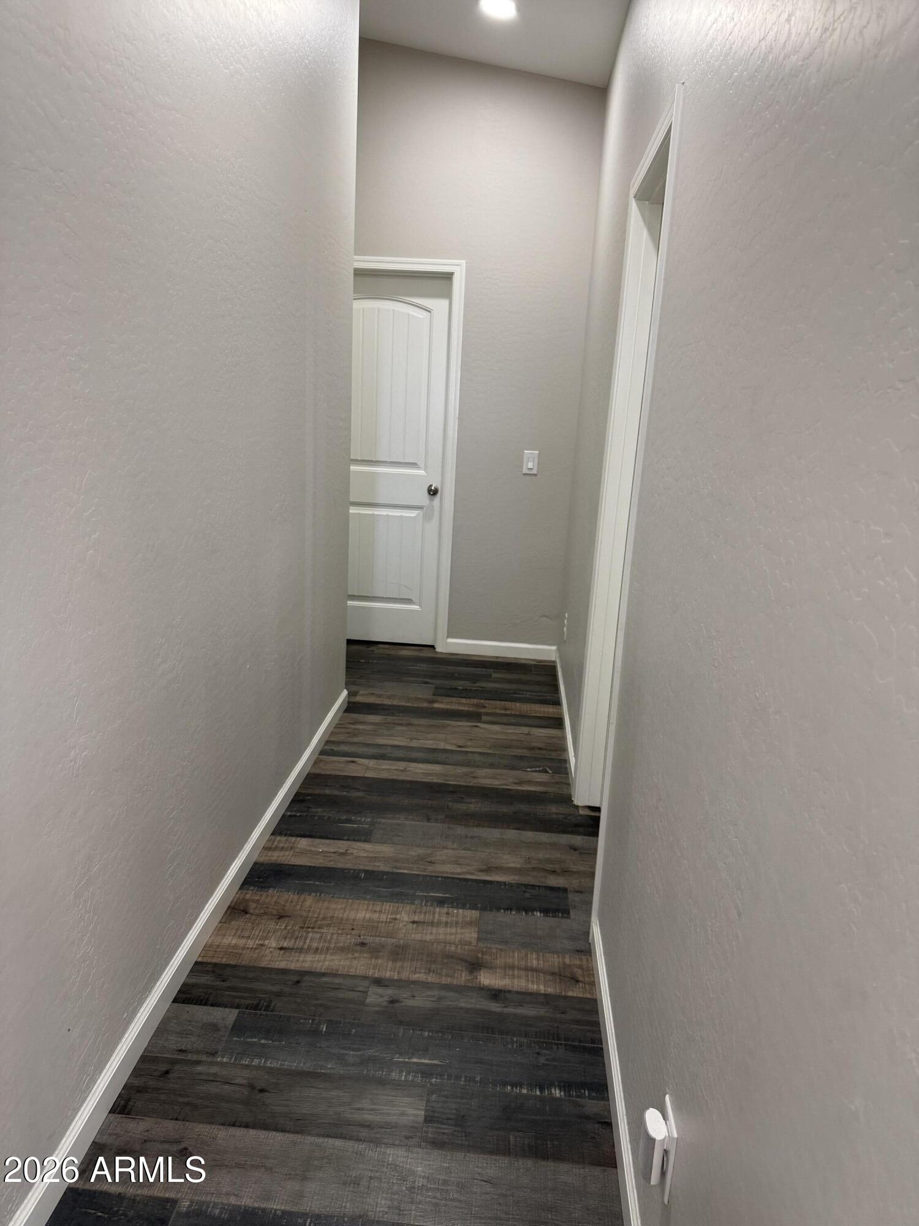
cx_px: 460
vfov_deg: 71.6
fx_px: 850
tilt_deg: -12.5
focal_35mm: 24
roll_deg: -4.8
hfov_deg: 56.8
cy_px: 613
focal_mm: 6.76
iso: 200
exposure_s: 1/94
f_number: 1.78
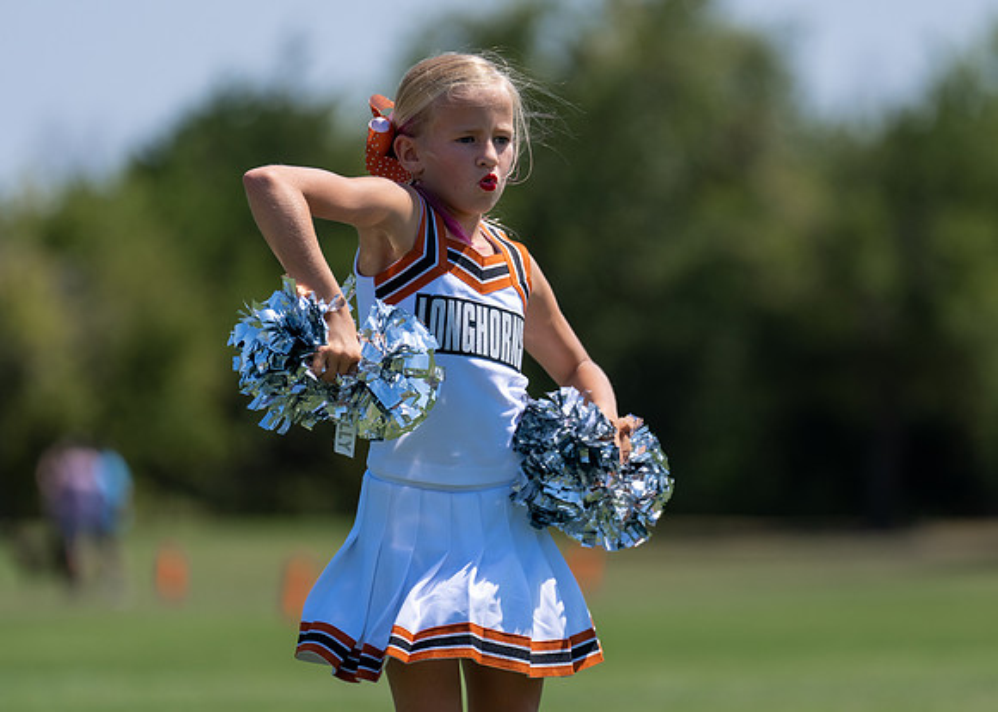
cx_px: 569
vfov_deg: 4.2
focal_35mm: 340
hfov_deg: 5.9
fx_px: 9634
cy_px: 401
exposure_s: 1/2000
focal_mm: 200
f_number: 2.8
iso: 100
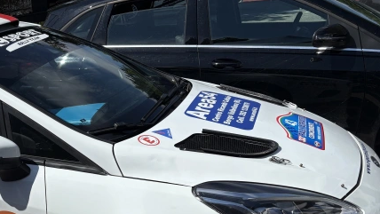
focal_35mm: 53
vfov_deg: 22.4
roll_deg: +5.2
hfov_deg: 36.3
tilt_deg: -20.4
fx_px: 534
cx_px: 27
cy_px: 166
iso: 50
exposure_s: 1/7813
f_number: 1.6
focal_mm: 5.96
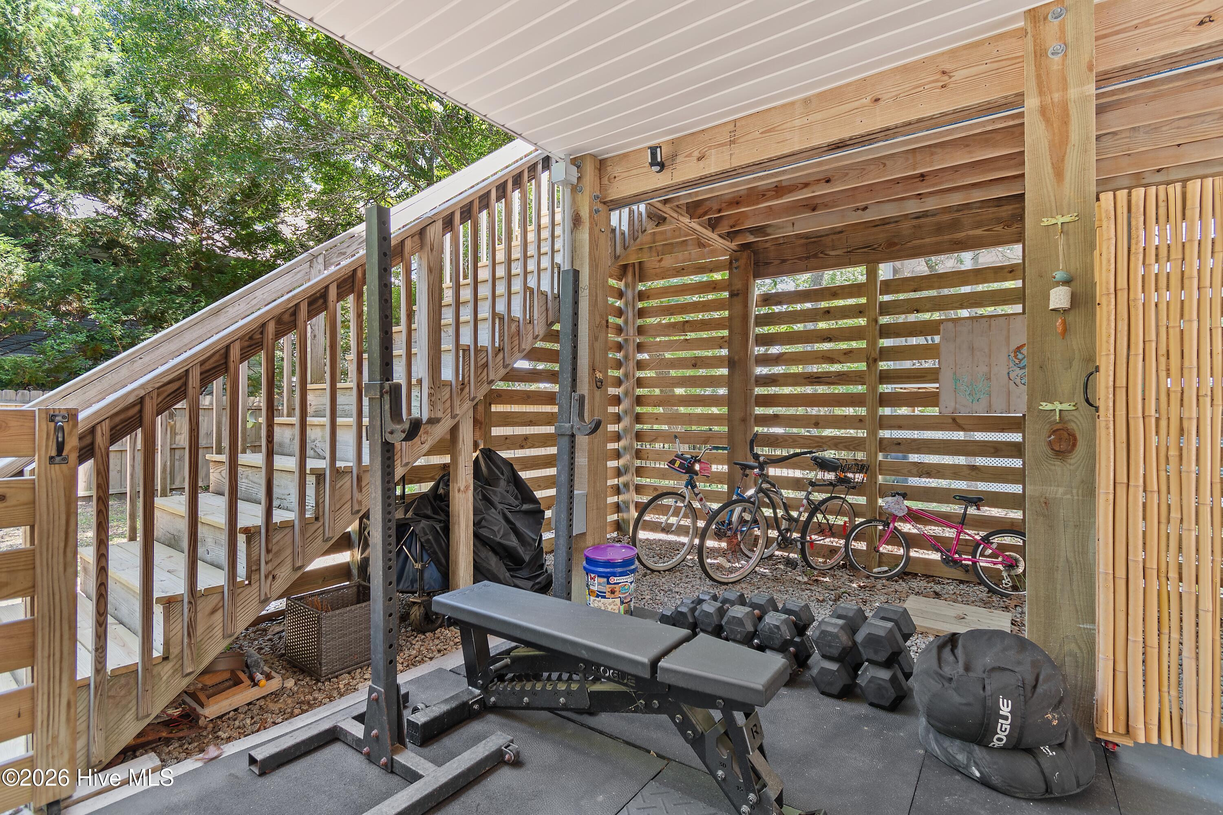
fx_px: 544
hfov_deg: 96.7
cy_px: 408
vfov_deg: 73.7
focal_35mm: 16
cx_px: 612
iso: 100
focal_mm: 11
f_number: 4.8
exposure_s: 1/2
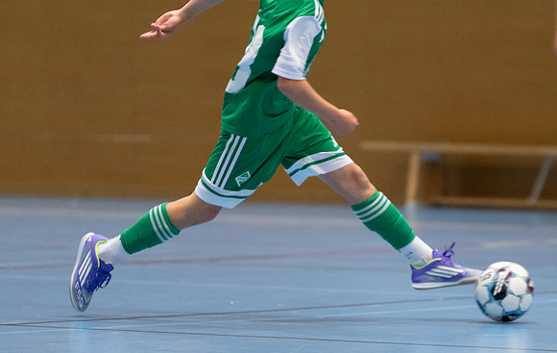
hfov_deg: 5.4
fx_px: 5856
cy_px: 235
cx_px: 351
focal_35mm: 384
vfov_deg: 3.4
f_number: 3.2
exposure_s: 1/500
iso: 3200
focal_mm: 200
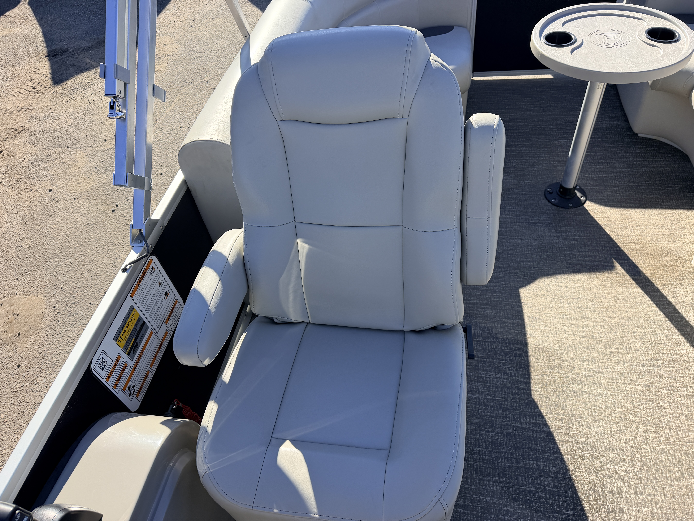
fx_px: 481
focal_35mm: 24
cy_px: 260
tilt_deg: -46.2
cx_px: 347
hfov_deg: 71.6
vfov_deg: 56.8
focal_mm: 6.76
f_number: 1.78
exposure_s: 1/2110
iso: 100
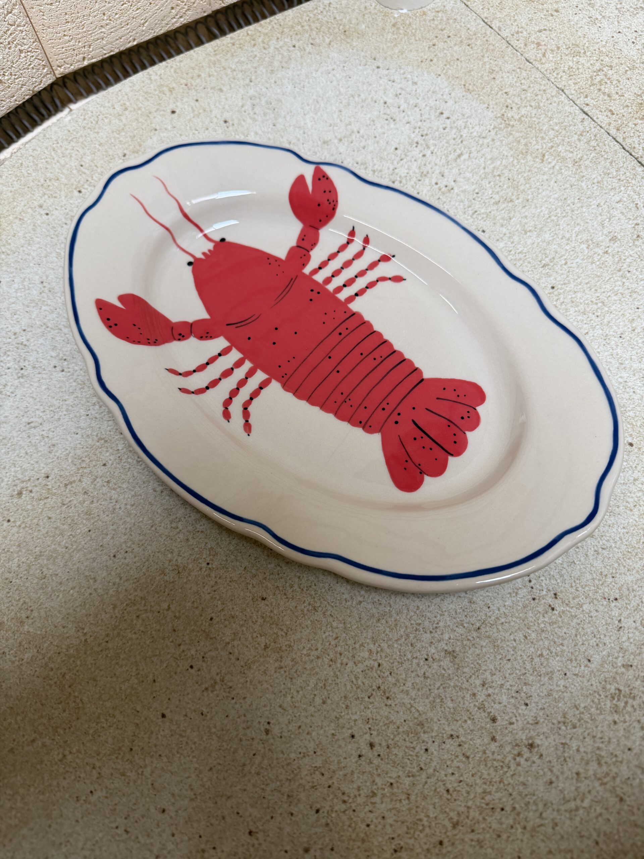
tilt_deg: -67.4
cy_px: 430
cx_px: 322
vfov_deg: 71.6
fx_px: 595
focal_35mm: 24
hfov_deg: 56.8
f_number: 1.78
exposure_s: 1/121
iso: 200
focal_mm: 6.76
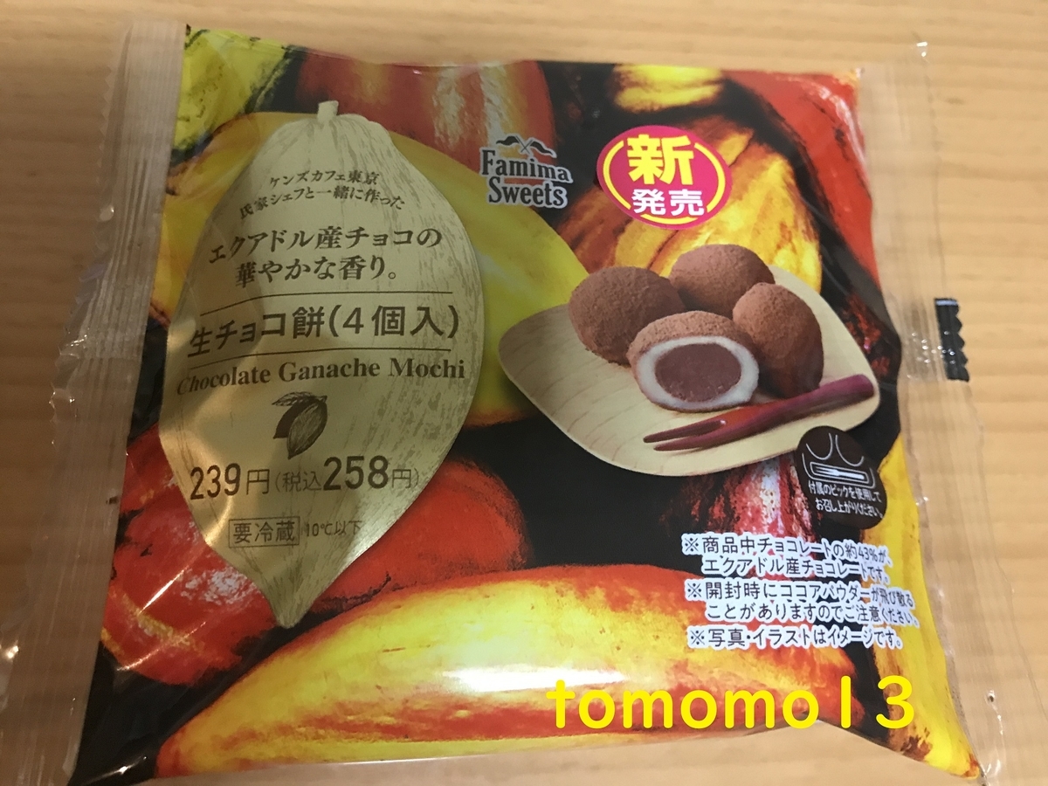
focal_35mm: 28
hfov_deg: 63.4
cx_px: 524
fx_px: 848
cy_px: 393
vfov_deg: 49.7
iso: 100
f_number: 1.8
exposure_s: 1/9
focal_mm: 3.99
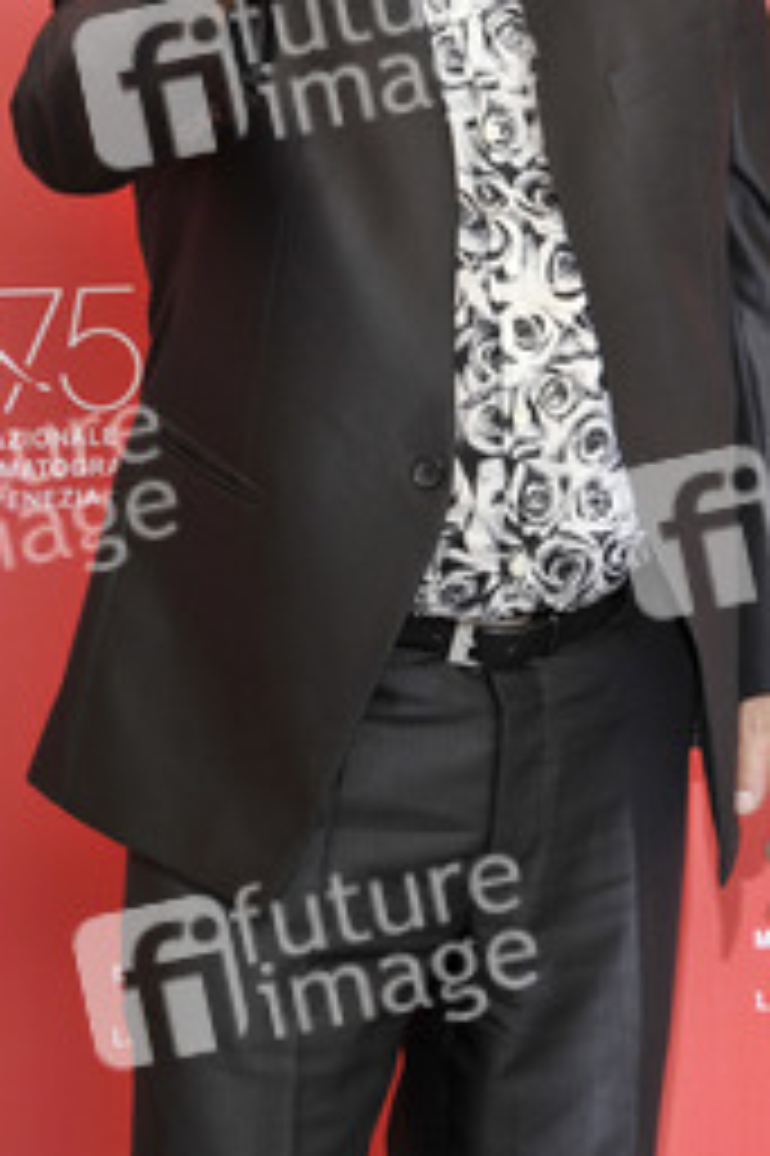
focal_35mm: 190
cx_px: 439
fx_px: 6104
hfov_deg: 7.2
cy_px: 288
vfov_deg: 10.8
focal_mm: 122
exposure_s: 1/200
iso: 1000
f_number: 8
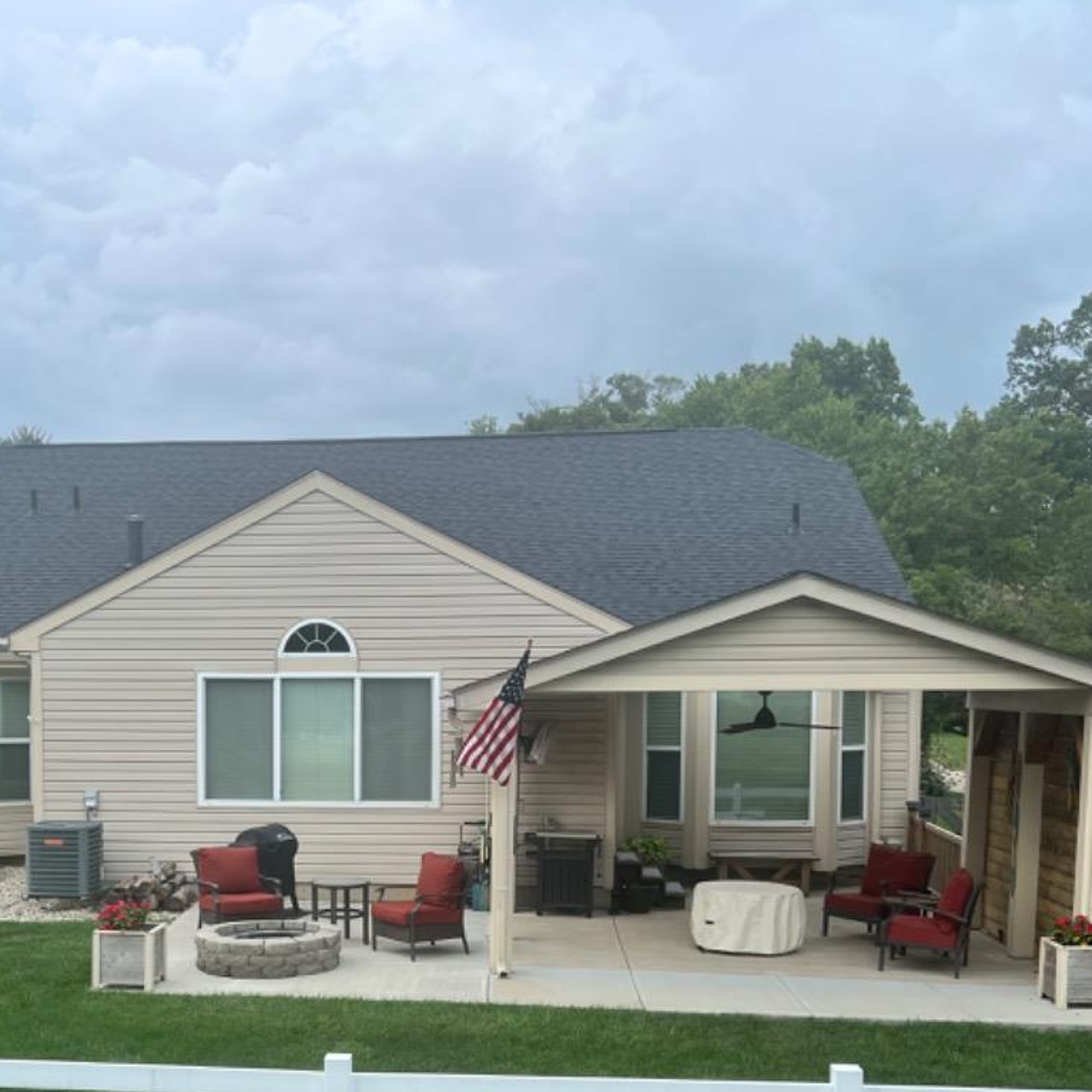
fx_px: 1606
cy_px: 790
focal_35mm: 45
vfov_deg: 36.8
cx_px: 331
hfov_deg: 37.0
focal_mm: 5.7
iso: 50
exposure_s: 1/1280
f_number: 1.5
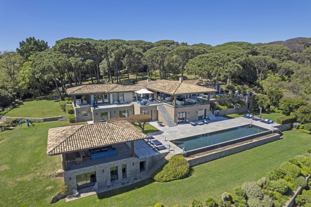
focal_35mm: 22
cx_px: 156
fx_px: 190
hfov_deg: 78.6
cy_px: 104
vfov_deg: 57.2
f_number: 2.8
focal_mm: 8.38
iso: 100
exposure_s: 1/2500
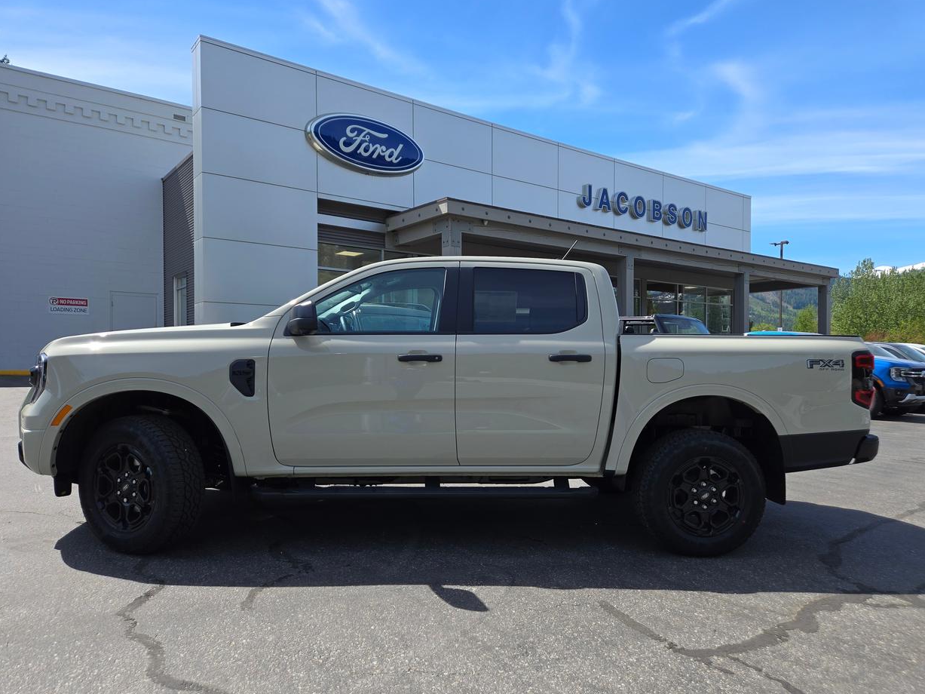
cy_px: 357
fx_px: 641
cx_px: 467
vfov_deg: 56.8
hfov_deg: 71.6
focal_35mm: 24
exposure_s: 1/1245
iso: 25
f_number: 1.8
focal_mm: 5.4
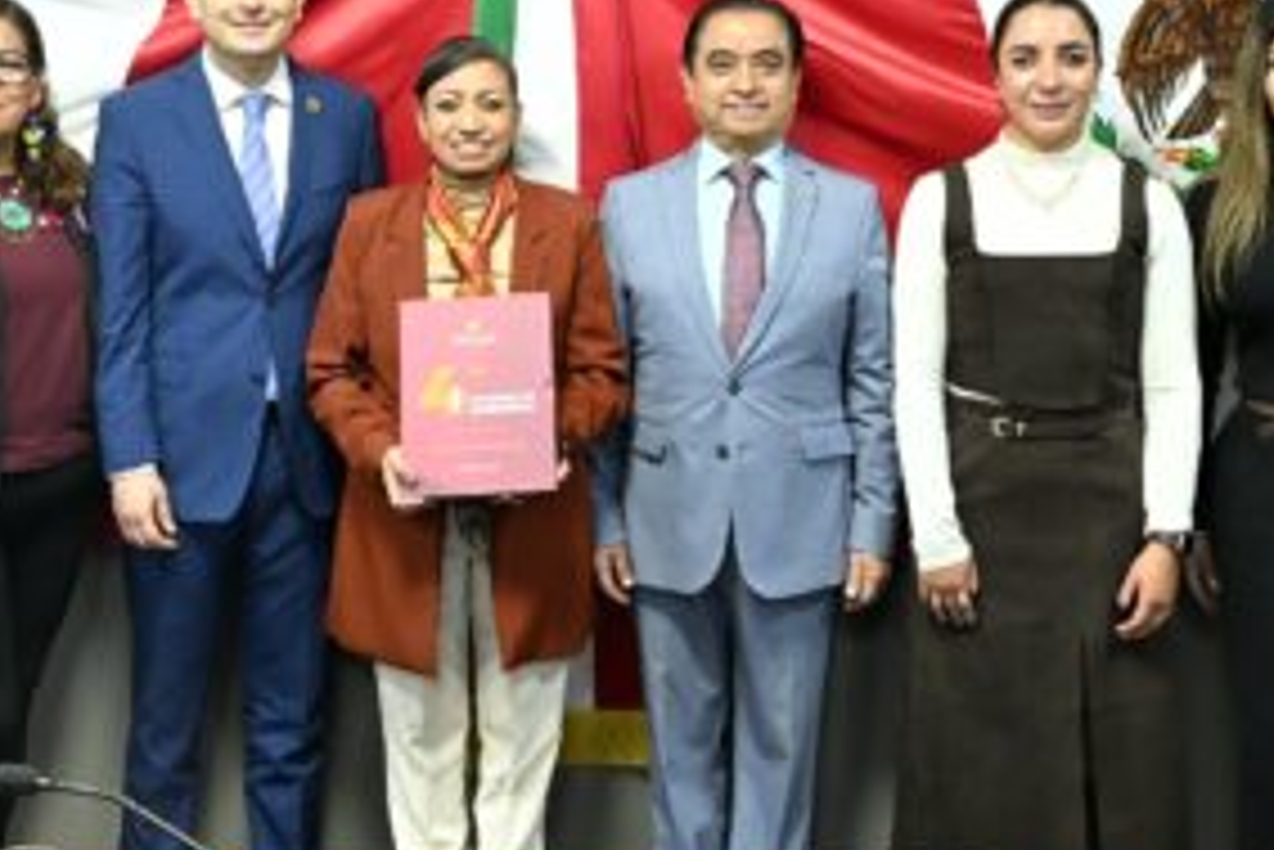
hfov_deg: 33.9
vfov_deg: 22.8
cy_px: 220
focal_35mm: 59
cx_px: 621
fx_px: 2089
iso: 5000
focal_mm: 24
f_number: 9
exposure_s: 1/25
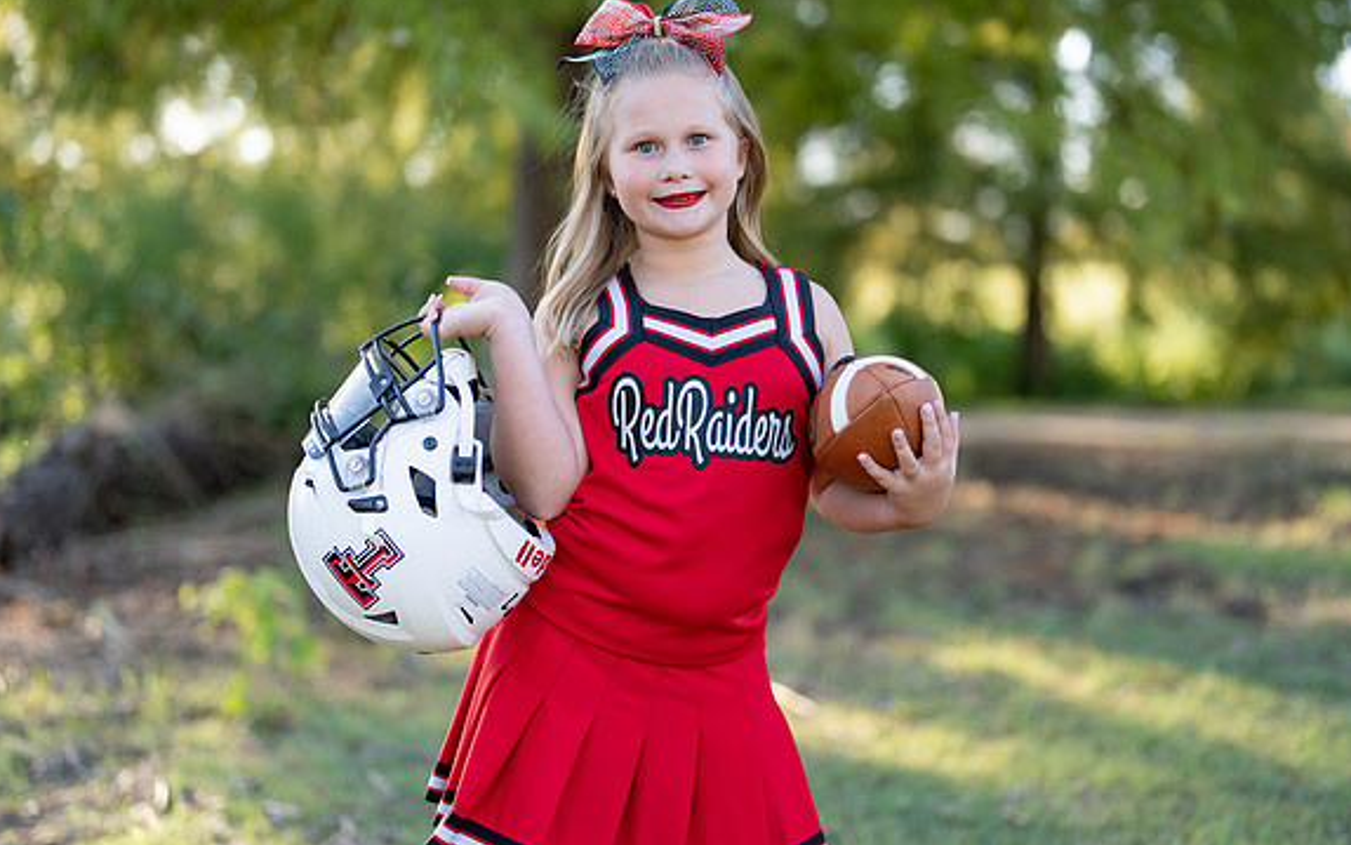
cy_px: 386
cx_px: 717
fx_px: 2136
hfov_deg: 35.1
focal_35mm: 58
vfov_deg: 22.4
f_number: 1.2
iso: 100
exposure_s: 1/800
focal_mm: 50
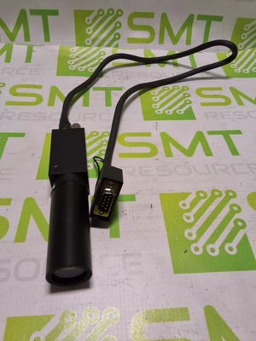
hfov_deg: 49.7
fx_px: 276
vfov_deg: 63.4
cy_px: 170
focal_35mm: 28
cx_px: 128
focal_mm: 2.91
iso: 32
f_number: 1.9
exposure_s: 1/196
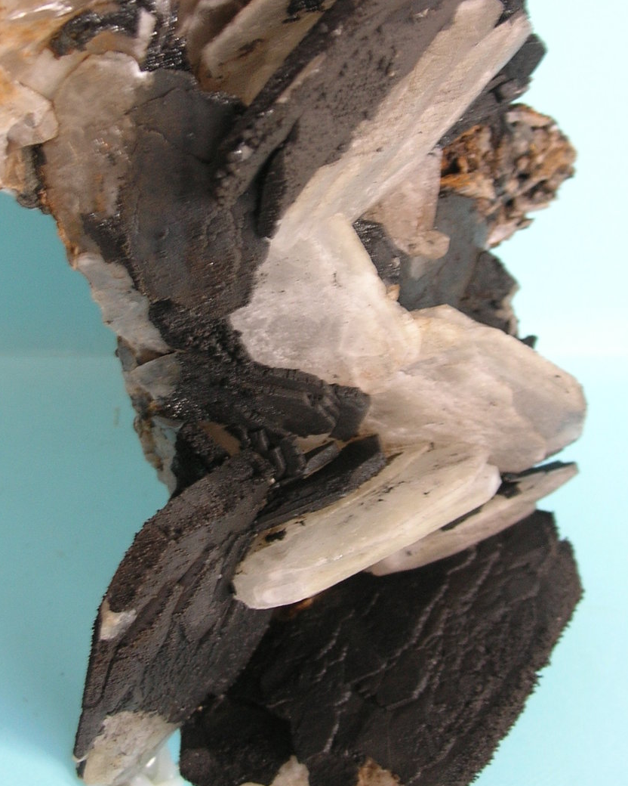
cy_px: 308
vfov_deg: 34.6
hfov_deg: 28.0
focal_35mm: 54
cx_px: 245
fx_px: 1255
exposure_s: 1/4.6
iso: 50
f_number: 2.7
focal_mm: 6
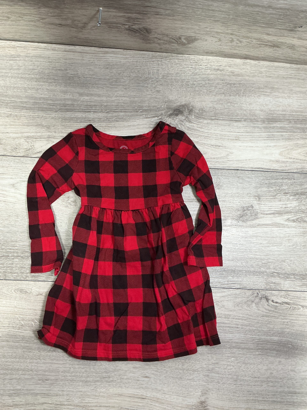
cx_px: 154
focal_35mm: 29
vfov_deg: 61.7
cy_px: 205
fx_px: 343
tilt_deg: -83.3
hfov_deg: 48.2
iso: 80
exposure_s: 1/50
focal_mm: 3
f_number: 1.8
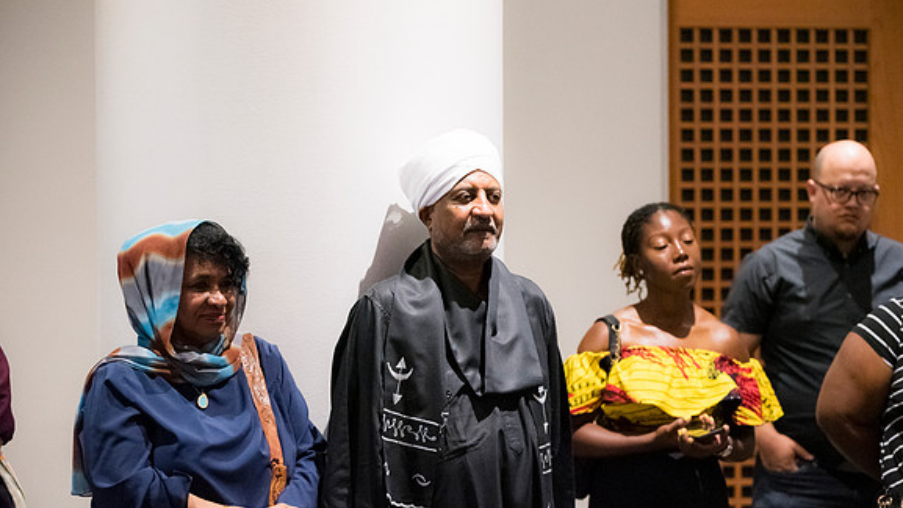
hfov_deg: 21.4
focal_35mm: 100
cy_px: 254
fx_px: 2395
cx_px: 452
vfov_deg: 12.1
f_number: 2.8
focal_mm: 95
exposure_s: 1/125
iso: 6400
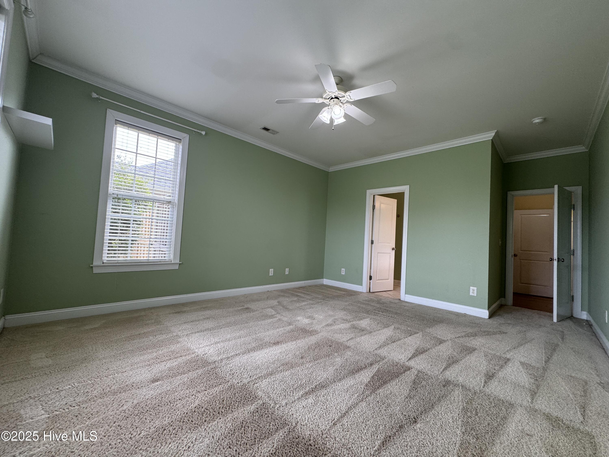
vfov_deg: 85.7
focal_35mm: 14
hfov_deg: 102.1
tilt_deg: +2.9
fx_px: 246
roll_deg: -2.2
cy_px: 228
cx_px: 304
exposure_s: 1/120
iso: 125
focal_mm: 2.22
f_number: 2.2
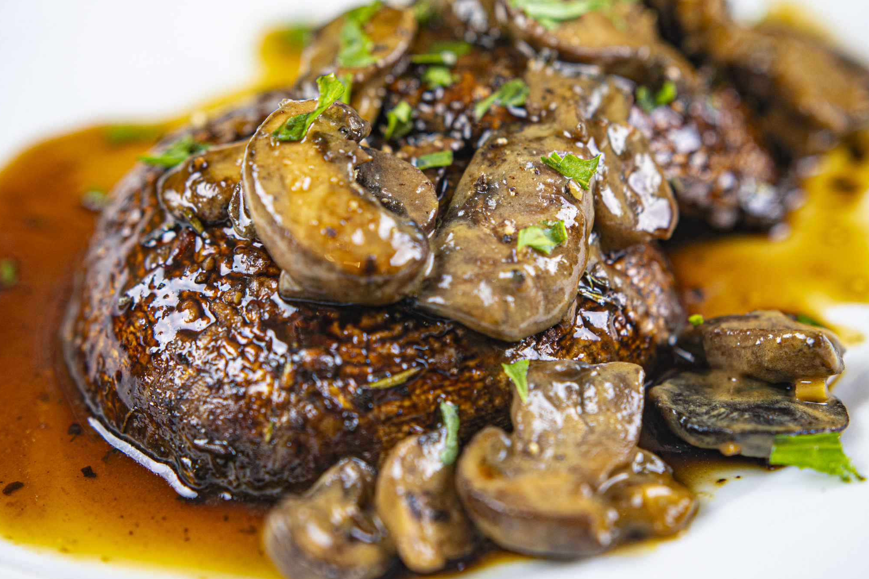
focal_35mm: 61
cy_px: 256
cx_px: 464
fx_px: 1472
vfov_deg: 22.3
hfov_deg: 32.9
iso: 250
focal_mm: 32
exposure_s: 1/250
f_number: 2.5
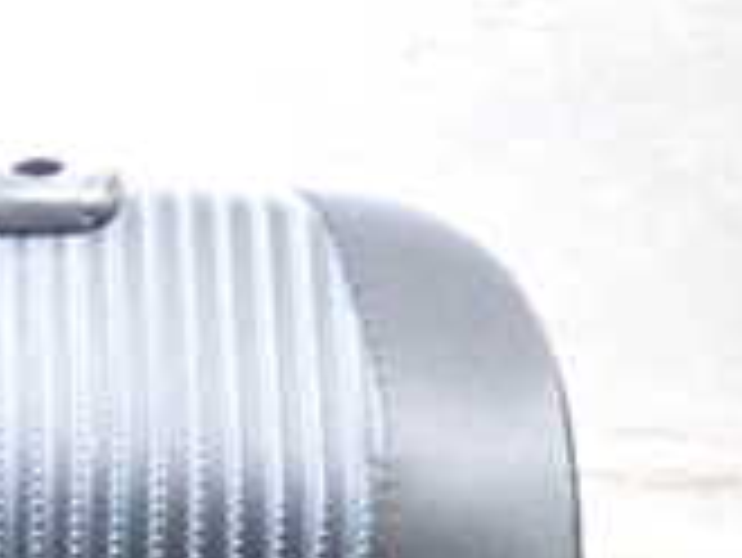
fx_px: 2338
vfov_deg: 12.4
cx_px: -265
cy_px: 1008
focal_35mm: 109
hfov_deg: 16.8
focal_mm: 5.4
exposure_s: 1/30
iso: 800
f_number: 2.3
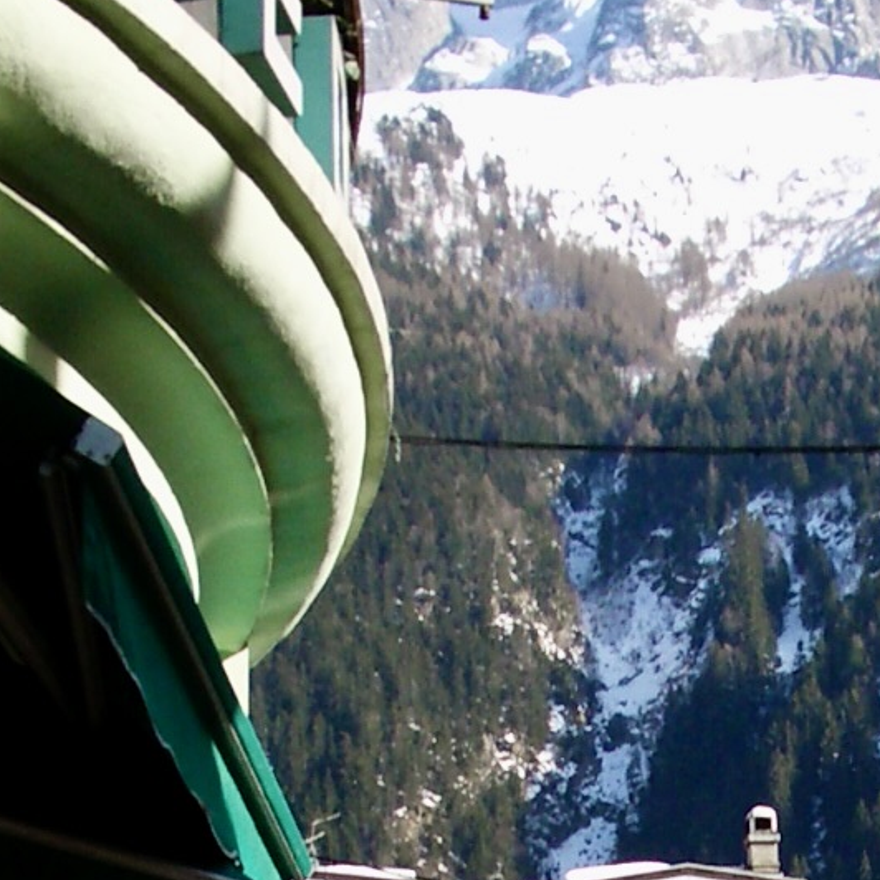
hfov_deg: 14.4
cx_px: 888
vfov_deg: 14.1
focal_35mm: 119
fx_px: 3423
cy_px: 1128
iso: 80
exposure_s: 1/320
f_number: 4.3
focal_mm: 5.8
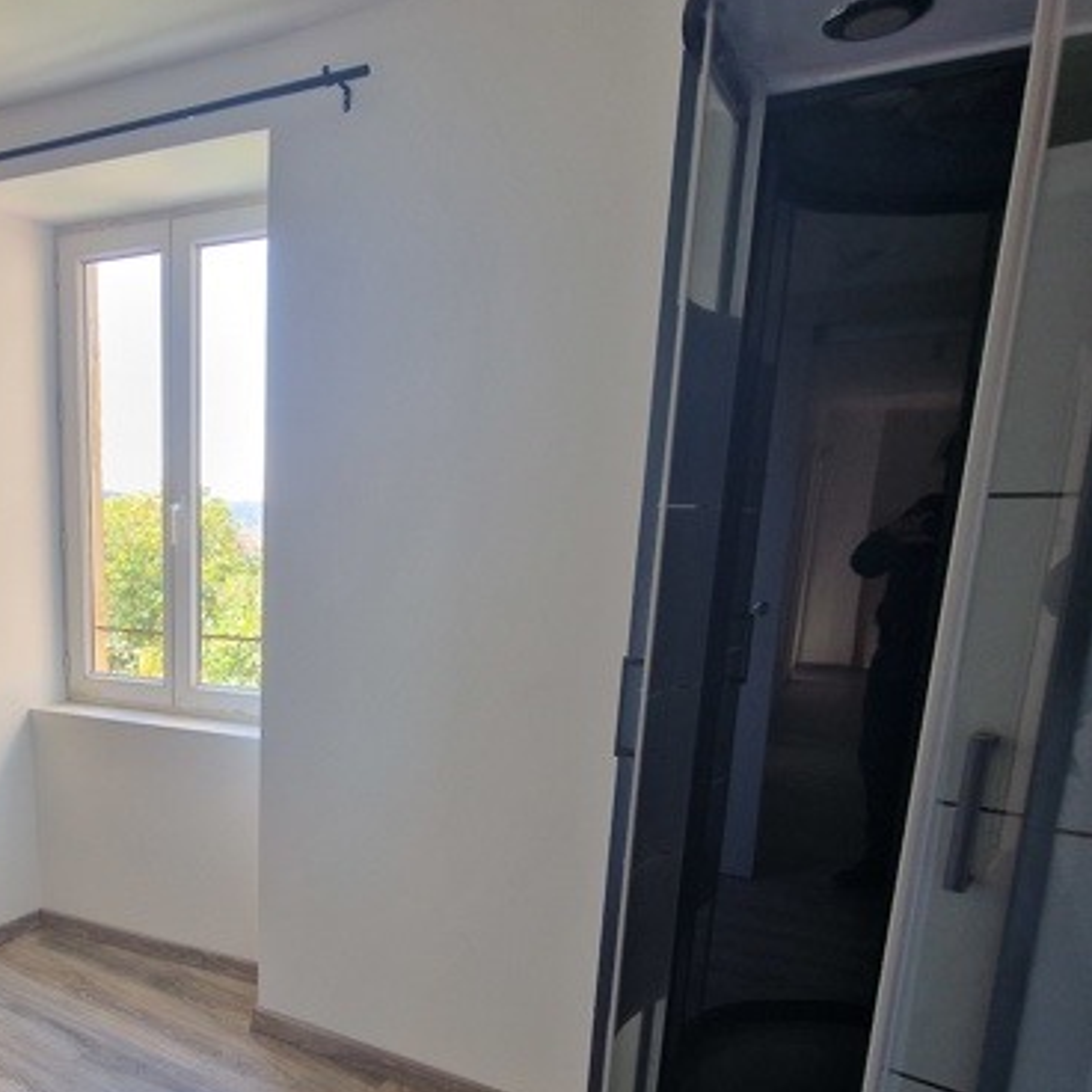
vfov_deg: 61.7
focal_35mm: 25
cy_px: 706
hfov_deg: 58.8
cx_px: 243
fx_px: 892
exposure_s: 1/50
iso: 100
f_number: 2.2
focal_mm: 2.2
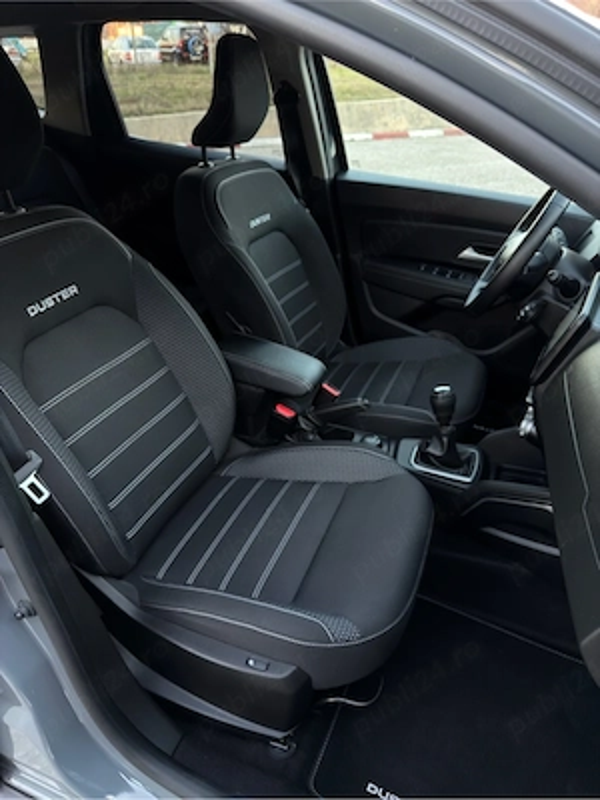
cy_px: 400
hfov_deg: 56.8
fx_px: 555
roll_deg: -1.5
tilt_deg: -31.0
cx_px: 300
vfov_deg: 71.6
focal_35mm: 24
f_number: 1.78
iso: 320
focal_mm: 6.76
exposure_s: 1/40
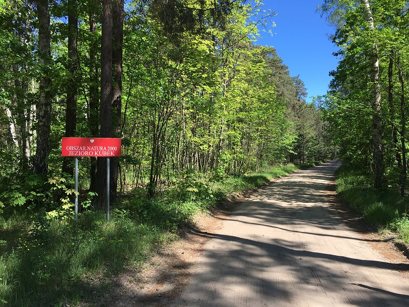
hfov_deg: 61.7
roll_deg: -0.6
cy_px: 154
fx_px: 343
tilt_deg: -0.5
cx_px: 204
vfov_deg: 48.2
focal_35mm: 29
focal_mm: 4.15
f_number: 2.2
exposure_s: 1/557
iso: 25
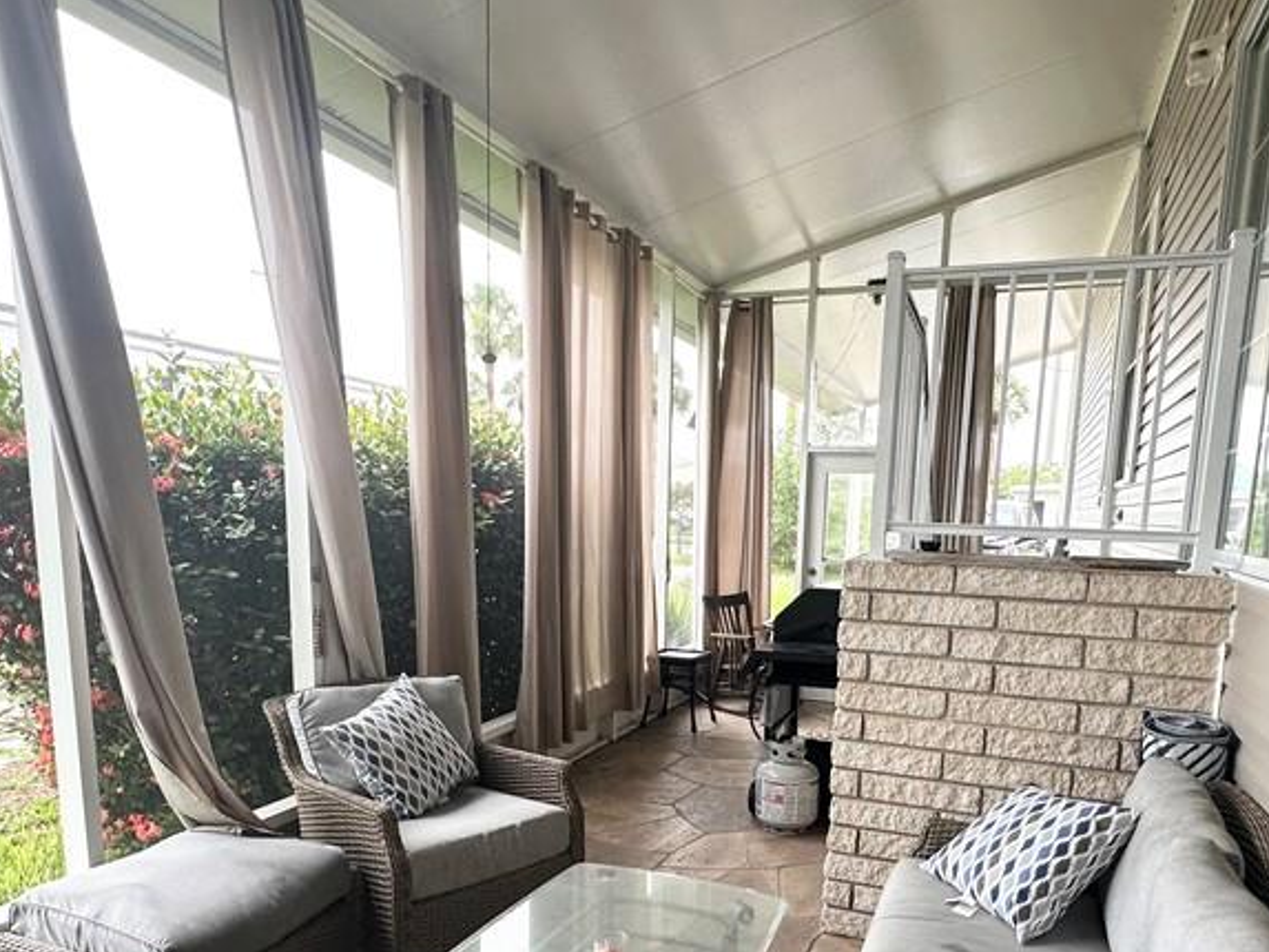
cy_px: 655
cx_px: 658
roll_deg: -0.9
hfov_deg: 69.4
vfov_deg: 53.5
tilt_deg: -8.1
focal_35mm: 25
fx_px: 917
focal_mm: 2.22
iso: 100
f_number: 2.2
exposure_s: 1/99
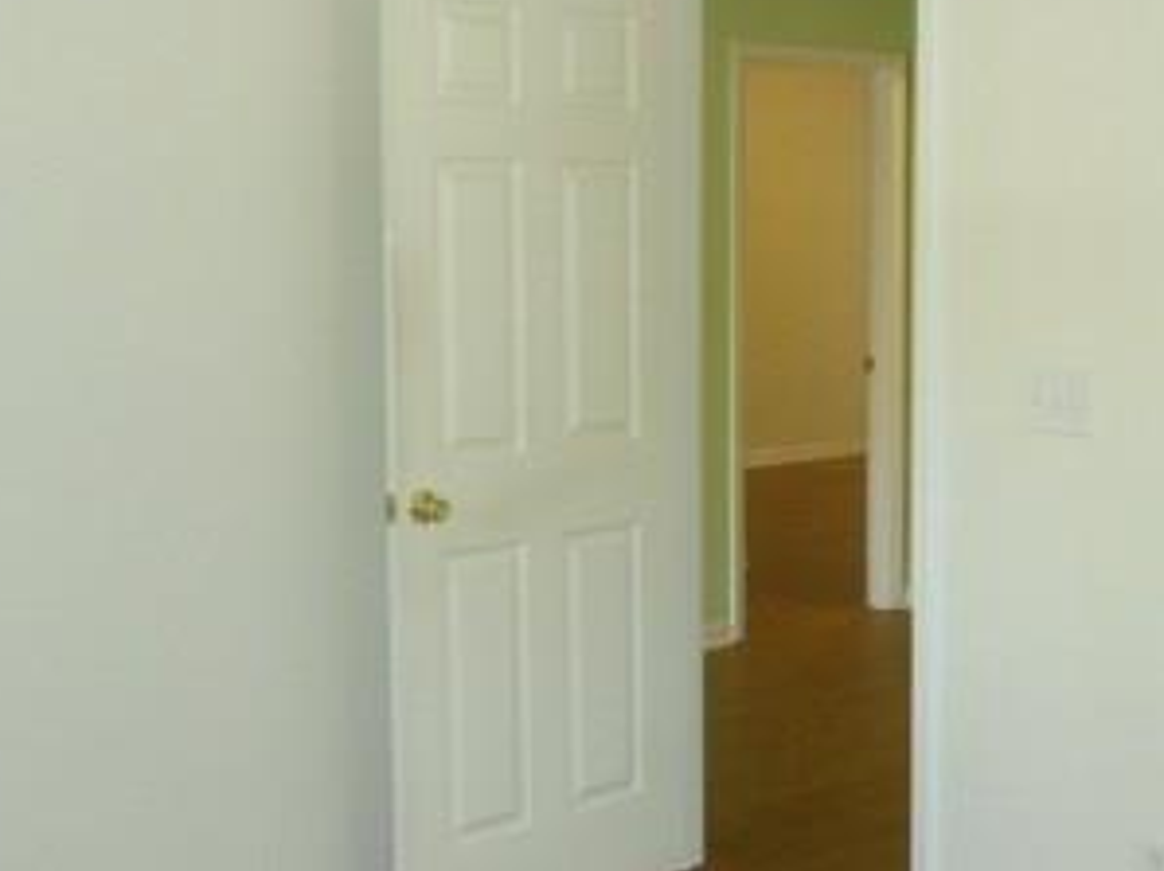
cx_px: 687
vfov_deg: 25.2
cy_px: 375
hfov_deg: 33.2
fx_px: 1949
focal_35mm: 58
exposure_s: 1/60
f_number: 3.2
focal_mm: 4.9
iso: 400
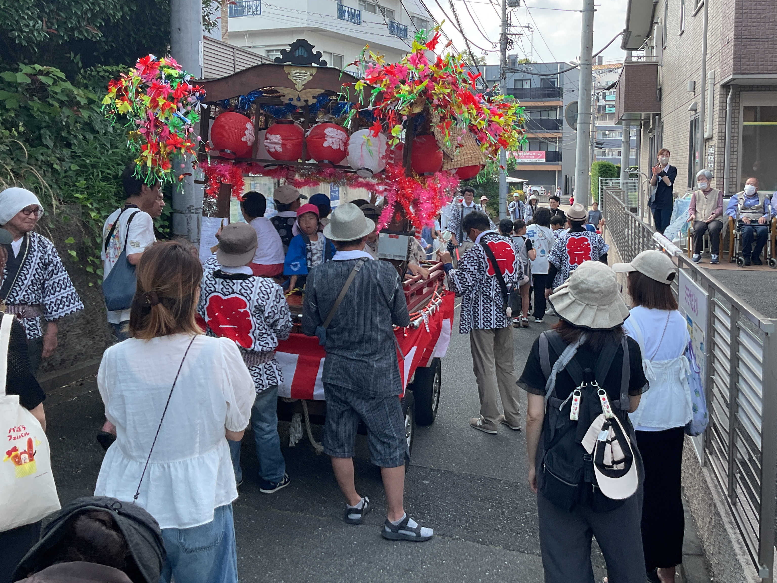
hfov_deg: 48.7
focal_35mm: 38
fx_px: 853
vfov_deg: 37.5
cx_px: 457
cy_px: 226
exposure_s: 1/370
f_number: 1.8
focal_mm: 3
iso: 16
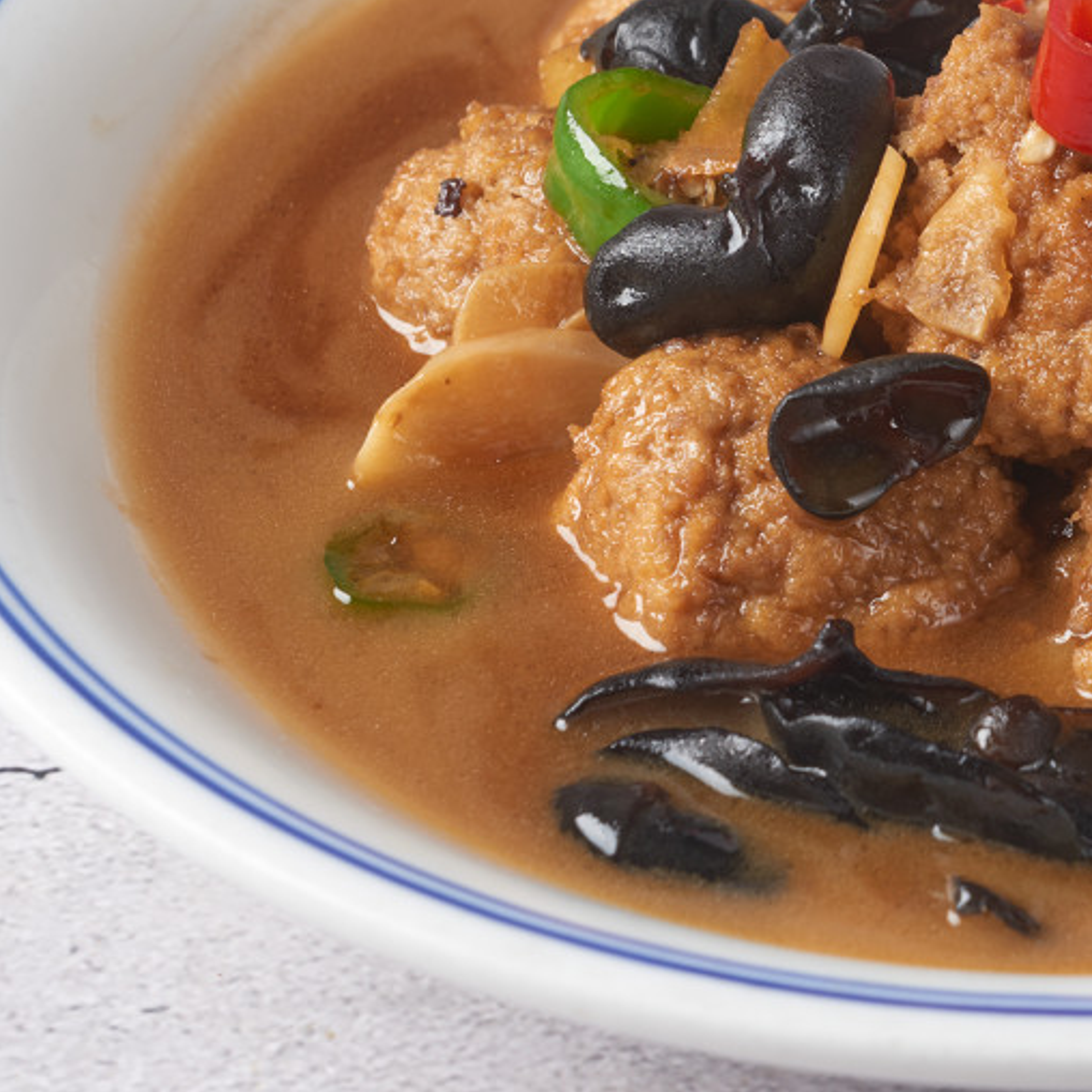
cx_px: 1030
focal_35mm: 150
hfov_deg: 11.6
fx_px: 5354
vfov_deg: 11.6
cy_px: 361
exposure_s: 1/160
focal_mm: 70
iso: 50
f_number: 13
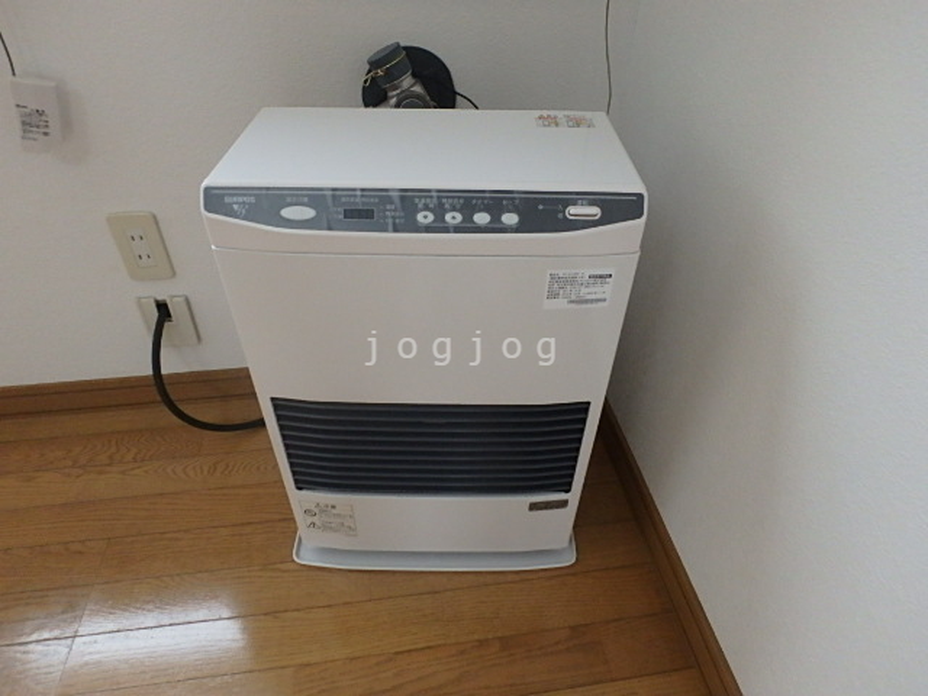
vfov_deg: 63.4
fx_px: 563
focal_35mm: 21
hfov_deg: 79.0
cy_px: 348
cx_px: 464
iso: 500
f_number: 3.5
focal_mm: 3.7
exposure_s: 1/50
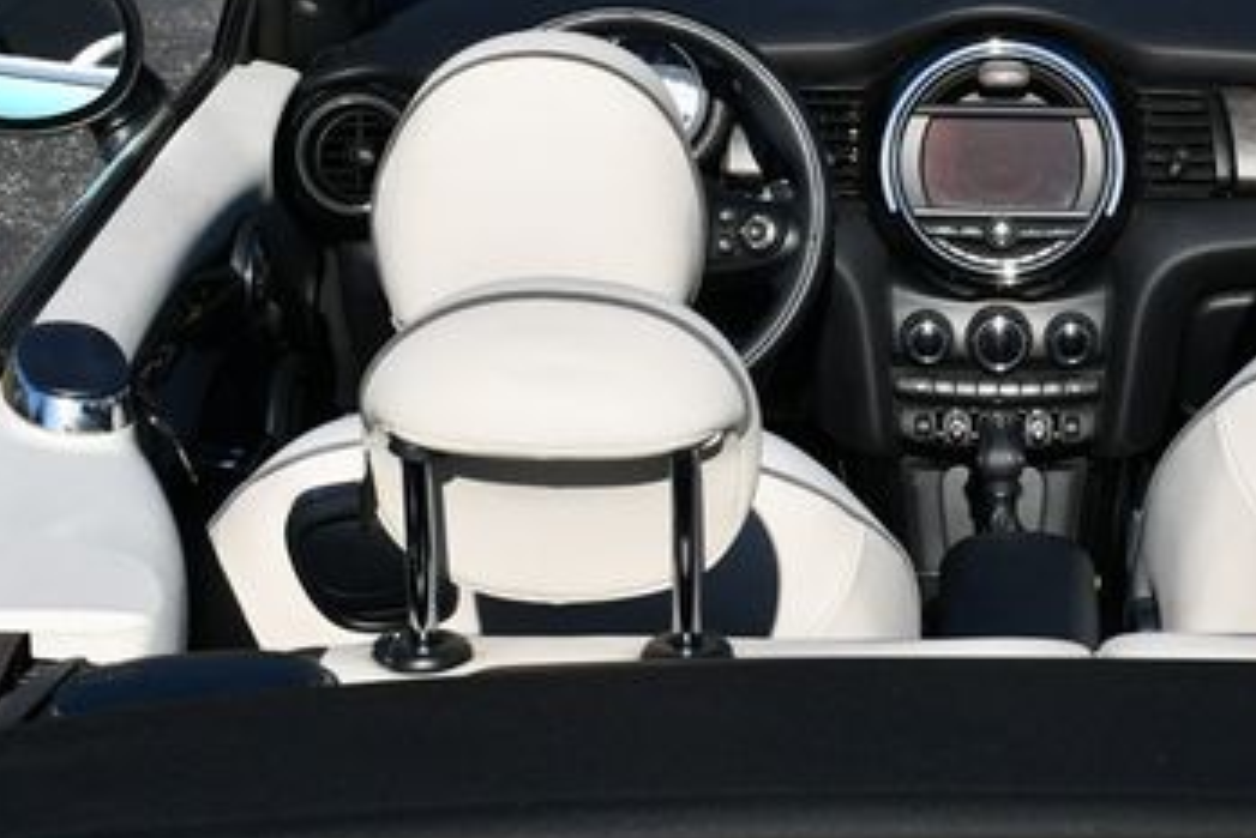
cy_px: 104
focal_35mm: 110
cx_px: 1065
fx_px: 3839
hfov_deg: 18.4
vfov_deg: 12.4
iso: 110
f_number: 8
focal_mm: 30
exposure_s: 1/250
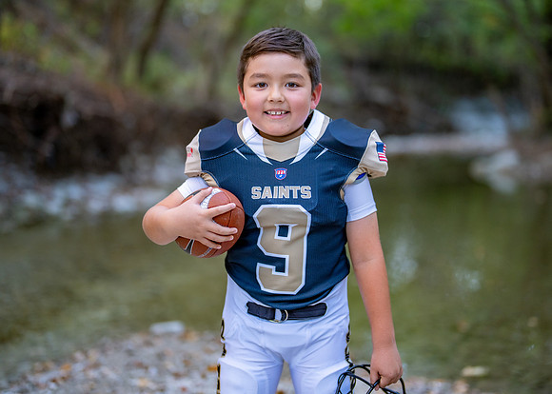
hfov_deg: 32.5
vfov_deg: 23.5
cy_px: 174
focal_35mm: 60
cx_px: 290
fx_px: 947
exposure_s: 1/500
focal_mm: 50
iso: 500
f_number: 1.2
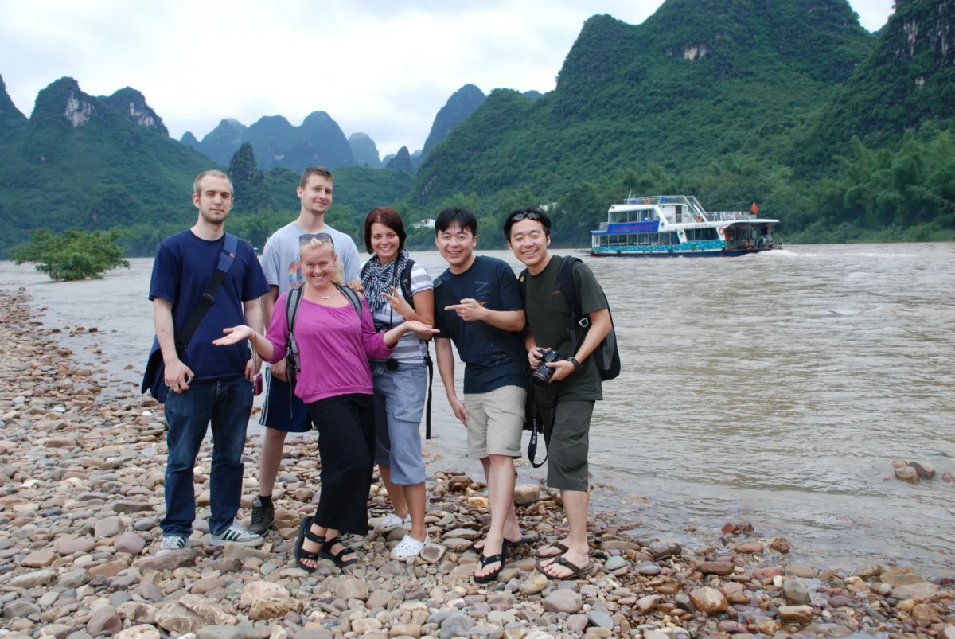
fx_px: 876
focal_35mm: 33
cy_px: 320
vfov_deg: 40.1
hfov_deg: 57.2
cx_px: 478
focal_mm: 22
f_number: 5.6
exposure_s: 1/125
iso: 110
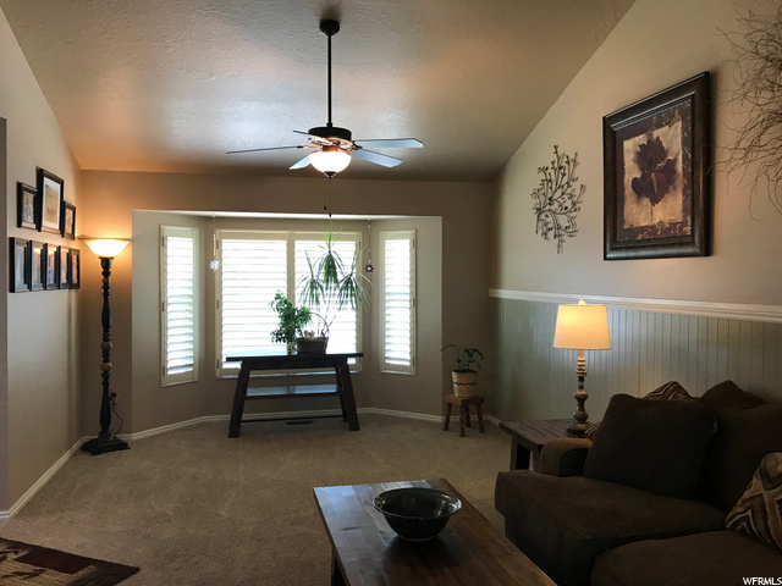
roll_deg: +0.6
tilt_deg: -1.0
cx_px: 391
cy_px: 293
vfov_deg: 49.7
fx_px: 633
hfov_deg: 63.4
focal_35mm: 28
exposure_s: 1/30
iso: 32
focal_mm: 3.99
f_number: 1.8
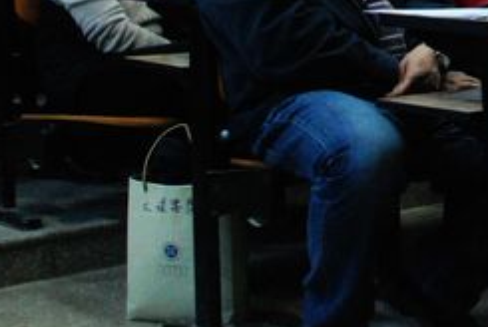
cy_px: -93
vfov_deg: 13.5
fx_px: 1330
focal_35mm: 98
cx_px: 677
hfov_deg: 18.9
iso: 1600
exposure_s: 1/30
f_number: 3.8
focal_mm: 20
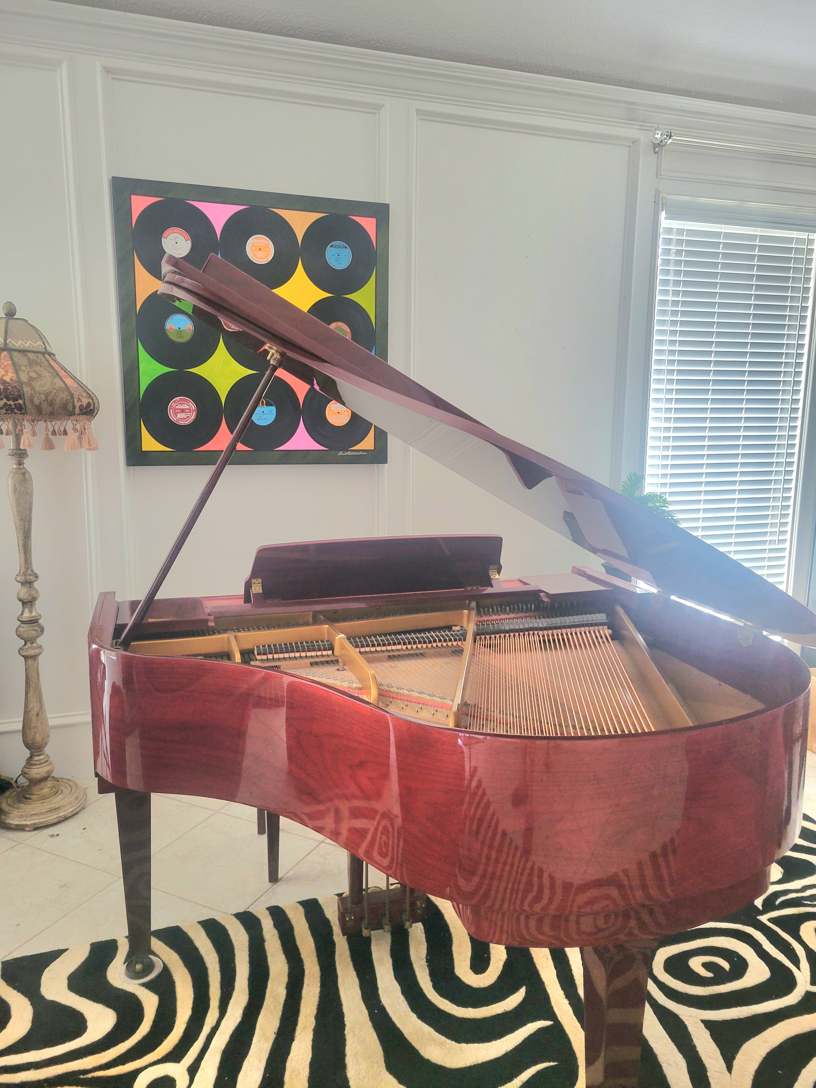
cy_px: 544
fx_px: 817
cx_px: 408
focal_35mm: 26
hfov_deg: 53.1
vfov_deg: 67.3
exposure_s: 1/40
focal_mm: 5.4
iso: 160
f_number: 1.8
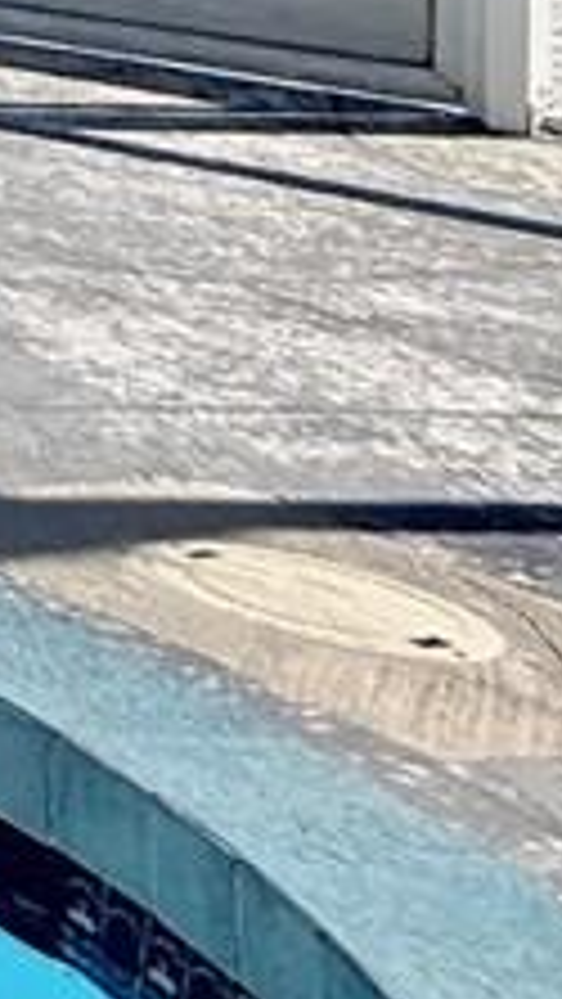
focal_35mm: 110
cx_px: -2288
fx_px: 2912
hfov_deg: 6.2
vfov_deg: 17.1
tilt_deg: +0.2
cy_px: -612
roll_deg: +0.1
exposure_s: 1/1431
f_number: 2.2
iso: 50
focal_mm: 2.22
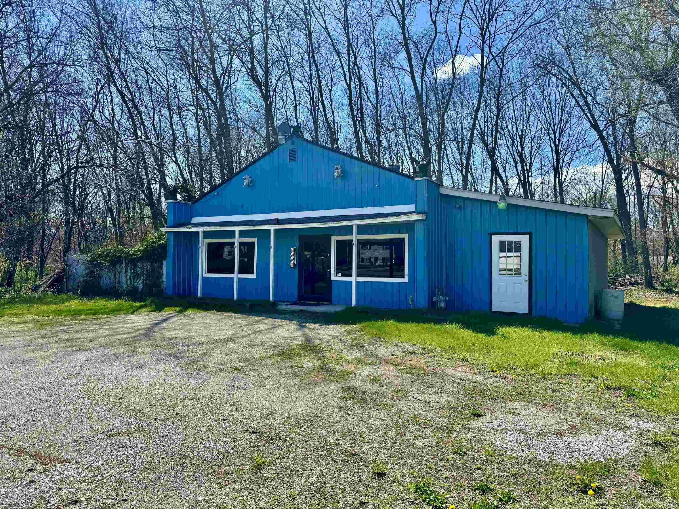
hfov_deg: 71.6
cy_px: 254
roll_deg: -0.8
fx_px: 471
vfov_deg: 56.8
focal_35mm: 24
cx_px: 340
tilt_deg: -0.6
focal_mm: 6.76
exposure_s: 1/3802
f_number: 1.78
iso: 80
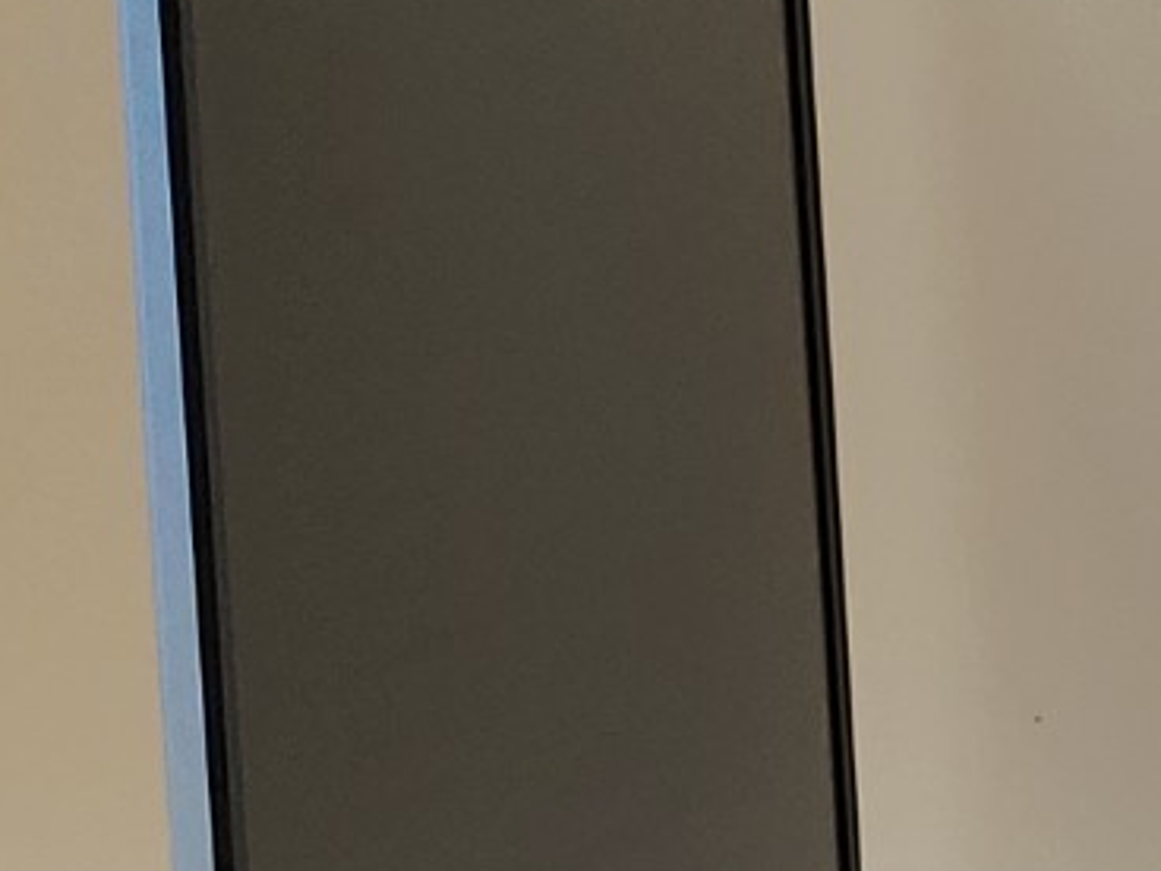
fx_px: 6037
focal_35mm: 180
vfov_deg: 8.2
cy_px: 748
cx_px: 1716
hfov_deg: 10.6
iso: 50
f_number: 1.8
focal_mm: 4.36
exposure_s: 1/145
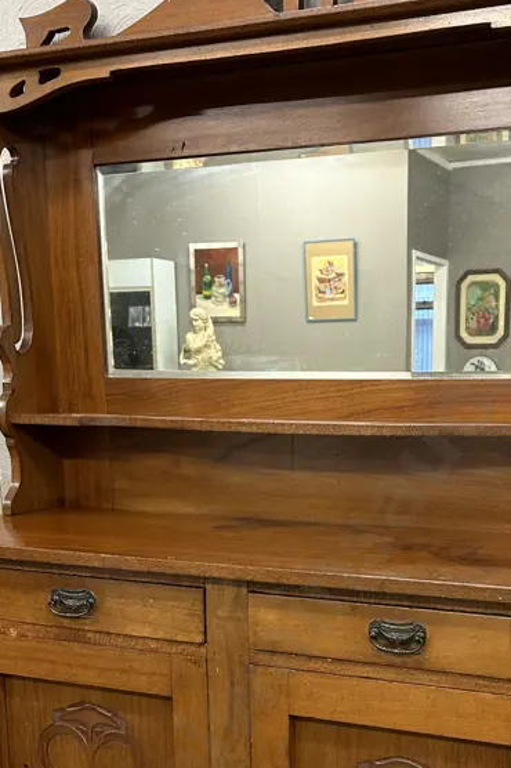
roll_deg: +0.2
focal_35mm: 46
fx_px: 981
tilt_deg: -11.3
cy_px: 557
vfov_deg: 41.7
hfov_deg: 28.9
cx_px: 354
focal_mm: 6.86
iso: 160
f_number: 1.78
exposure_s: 1/50
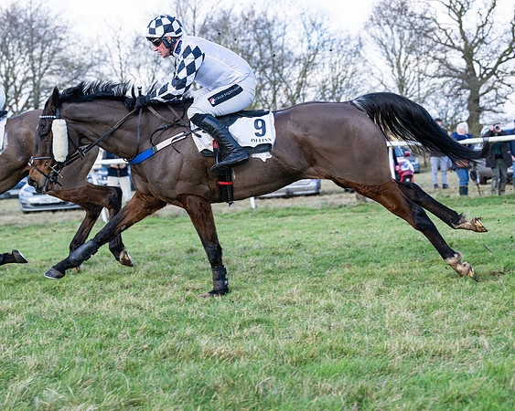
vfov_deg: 19.4
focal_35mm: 79
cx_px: 258
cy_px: 206
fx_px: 1201
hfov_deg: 24.2
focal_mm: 70
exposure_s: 1/1250
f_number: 4
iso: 400
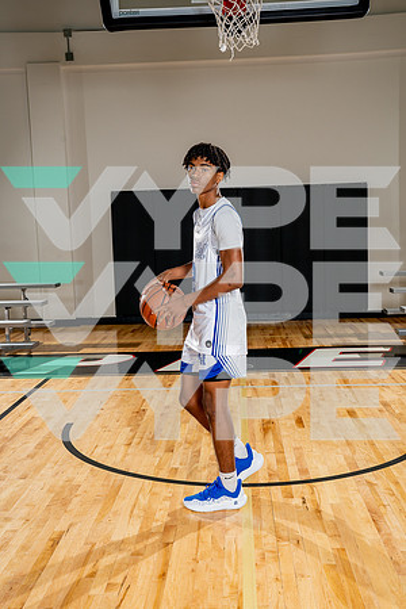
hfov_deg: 32.6
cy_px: 304
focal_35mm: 41
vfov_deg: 47.4
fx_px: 694
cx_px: 203
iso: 250
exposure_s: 1/250
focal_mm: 41
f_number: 8
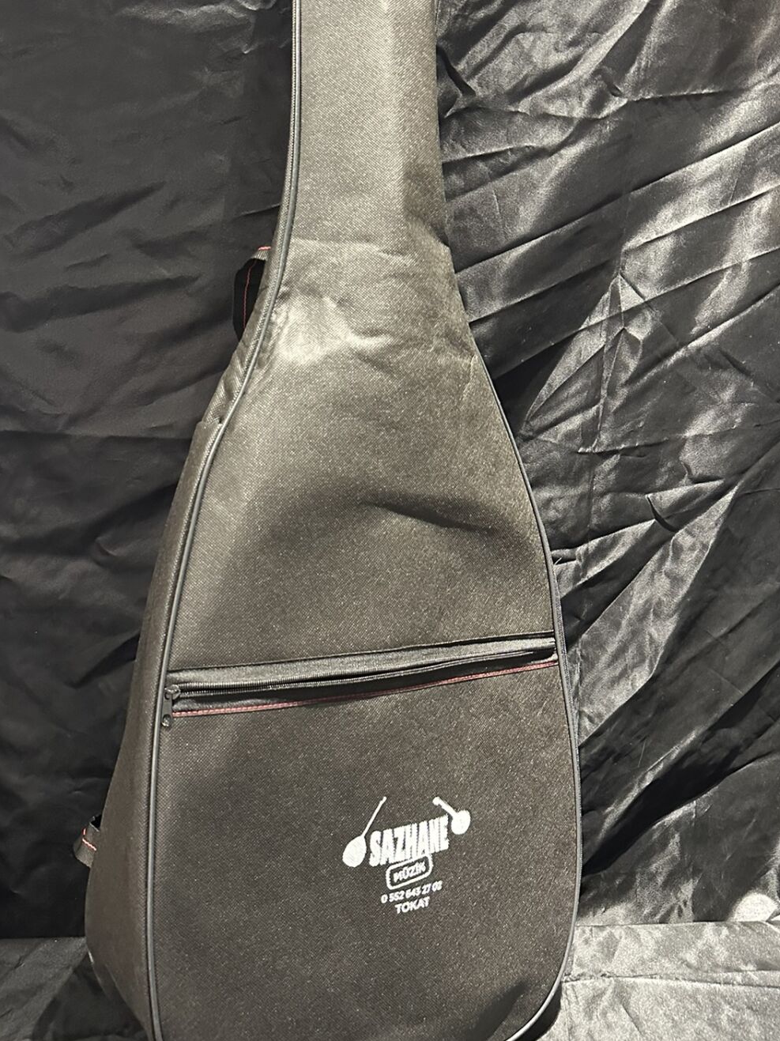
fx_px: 1052
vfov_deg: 52.2
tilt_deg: -9.2
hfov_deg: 40.6
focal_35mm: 35
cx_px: 353
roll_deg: -0.3
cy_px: 405
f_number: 1.78
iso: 640
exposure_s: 1/33
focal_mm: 6.86
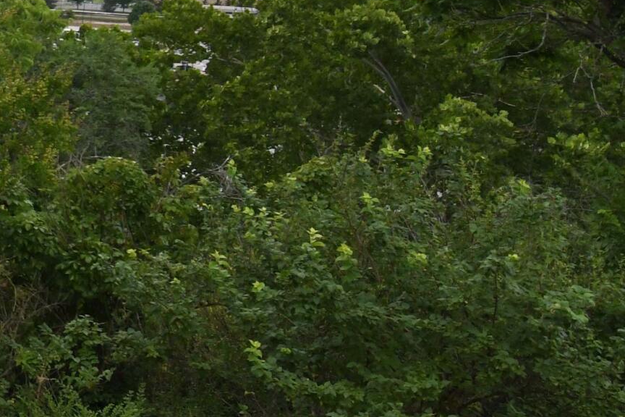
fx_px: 1146
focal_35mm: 66
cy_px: -17
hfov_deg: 22.0
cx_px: -431
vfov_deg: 19.9
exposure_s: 1/1000
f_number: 7.1
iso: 1000
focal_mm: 13
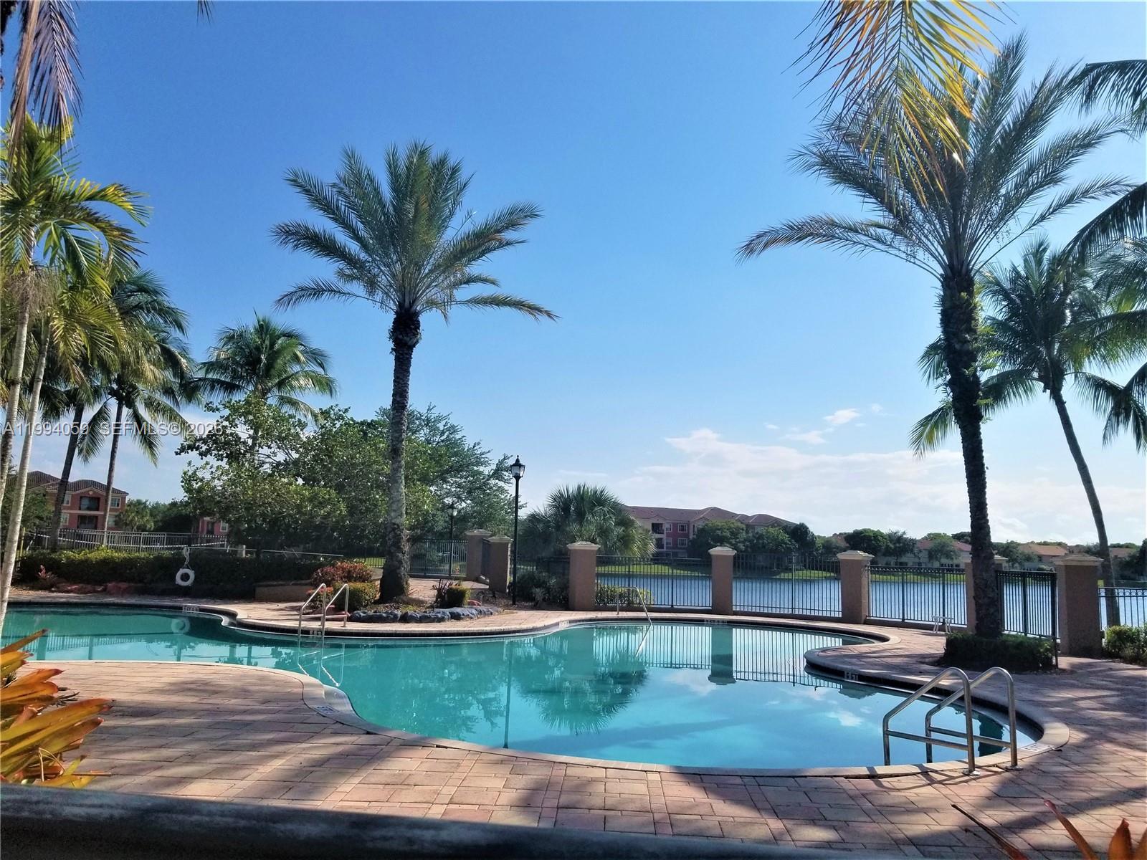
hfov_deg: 67.3
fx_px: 862
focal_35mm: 26
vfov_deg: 53.1
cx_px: 574
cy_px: 430
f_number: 1.7
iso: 50
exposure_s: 1/6096
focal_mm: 4.25
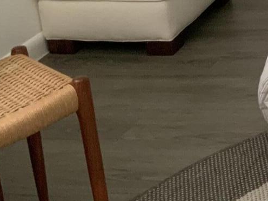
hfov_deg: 14.6
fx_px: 906
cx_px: 498
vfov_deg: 11.9
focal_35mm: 117
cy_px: -131
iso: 160
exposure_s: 1/60
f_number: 1.8
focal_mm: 3
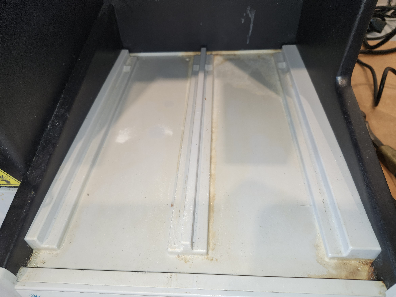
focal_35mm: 23
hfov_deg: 73.9
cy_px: 148
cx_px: 198
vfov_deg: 58.9
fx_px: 263
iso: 100
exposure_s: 1/40
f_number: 1.8
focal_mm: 5.54
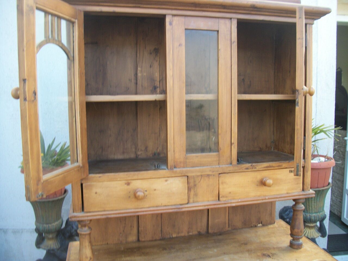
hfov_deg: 56.8
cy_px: 130
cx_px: 174
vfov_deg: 44.2
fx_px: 322
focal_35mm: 32
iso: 80
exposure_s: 1/80
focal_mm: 5.7
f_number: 2.9
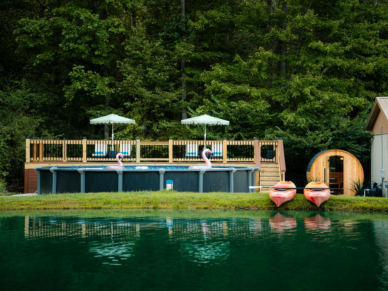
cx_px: 193
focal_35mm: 94
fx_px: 1054
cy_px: 145
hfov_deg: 20.9
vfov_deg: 15.7
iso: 400
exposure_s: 1/500
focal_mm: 86
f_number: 2.8
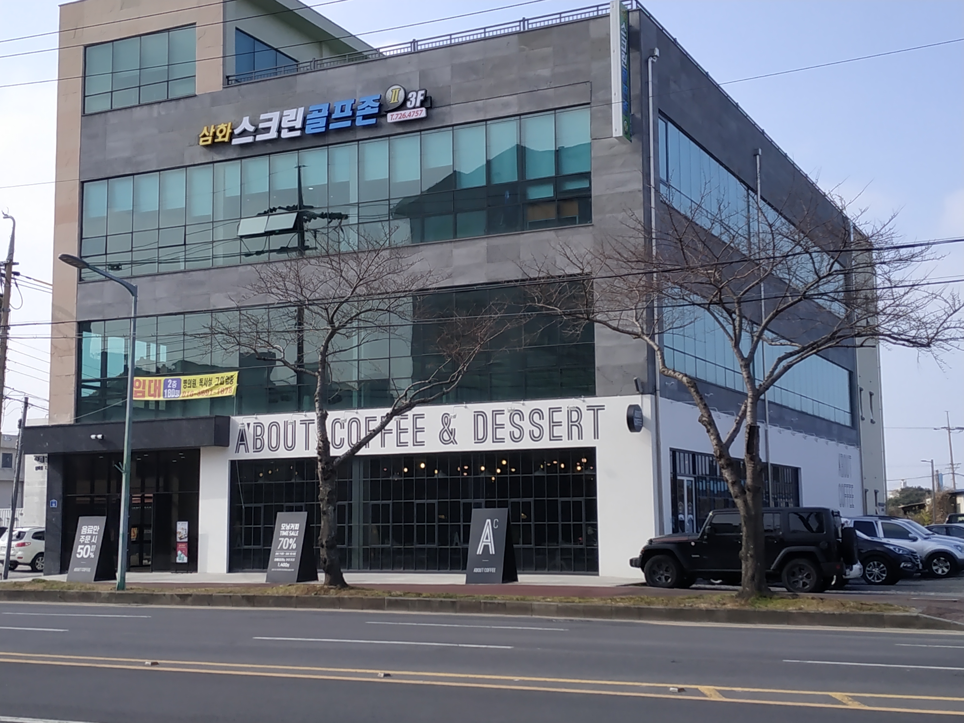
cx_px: 482
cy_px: 362
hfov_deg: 71.6
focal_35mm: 24
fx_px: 668
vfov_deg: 56.8
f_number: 1.9
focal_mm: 3.94
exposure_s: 1/2147
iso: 200
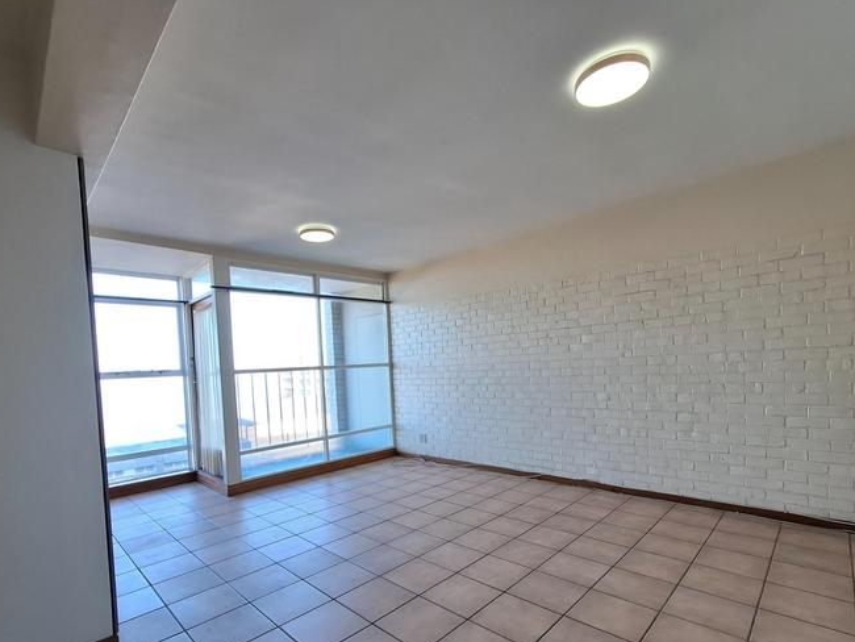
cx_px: 404
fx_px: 395
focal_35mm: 16
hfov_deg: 94.4
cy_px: 382
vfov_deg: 77.4
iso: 40
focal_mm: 1.74
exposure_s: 1/50
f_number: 2.2
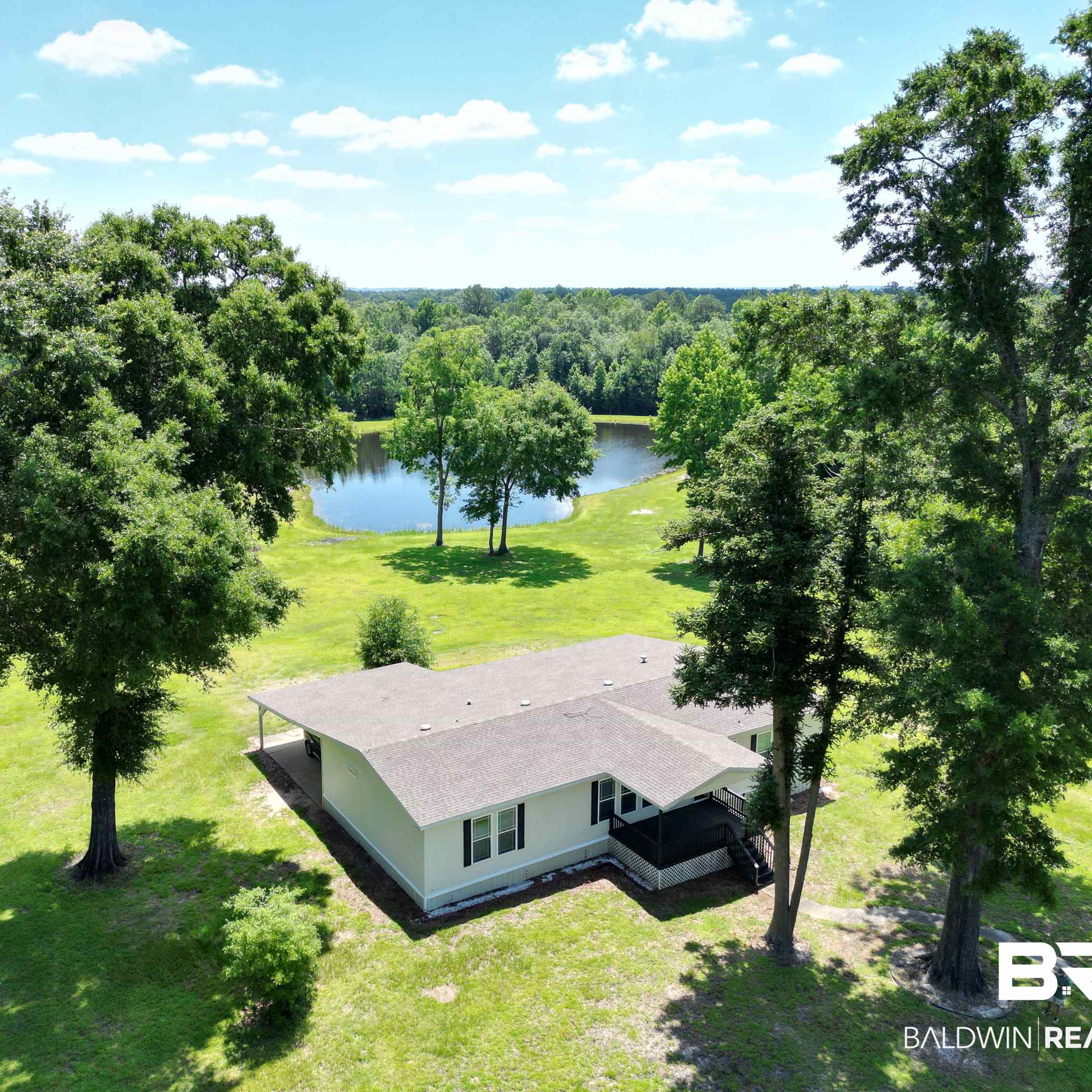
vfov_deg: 55.6
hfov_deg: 55.5
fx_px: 1035
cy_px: 545
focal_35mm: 29
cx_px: 495
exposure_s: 1/2000
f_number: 1.7
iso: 100
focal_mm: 6.72
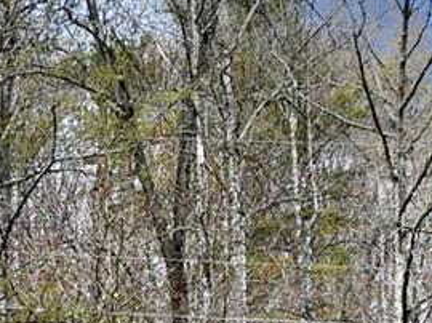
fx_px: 3915
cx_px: -192
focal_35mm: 314
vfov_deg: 4.7
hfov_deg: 6.2
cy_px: 554
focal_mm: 29
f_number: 8
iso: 100
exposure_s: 1/250
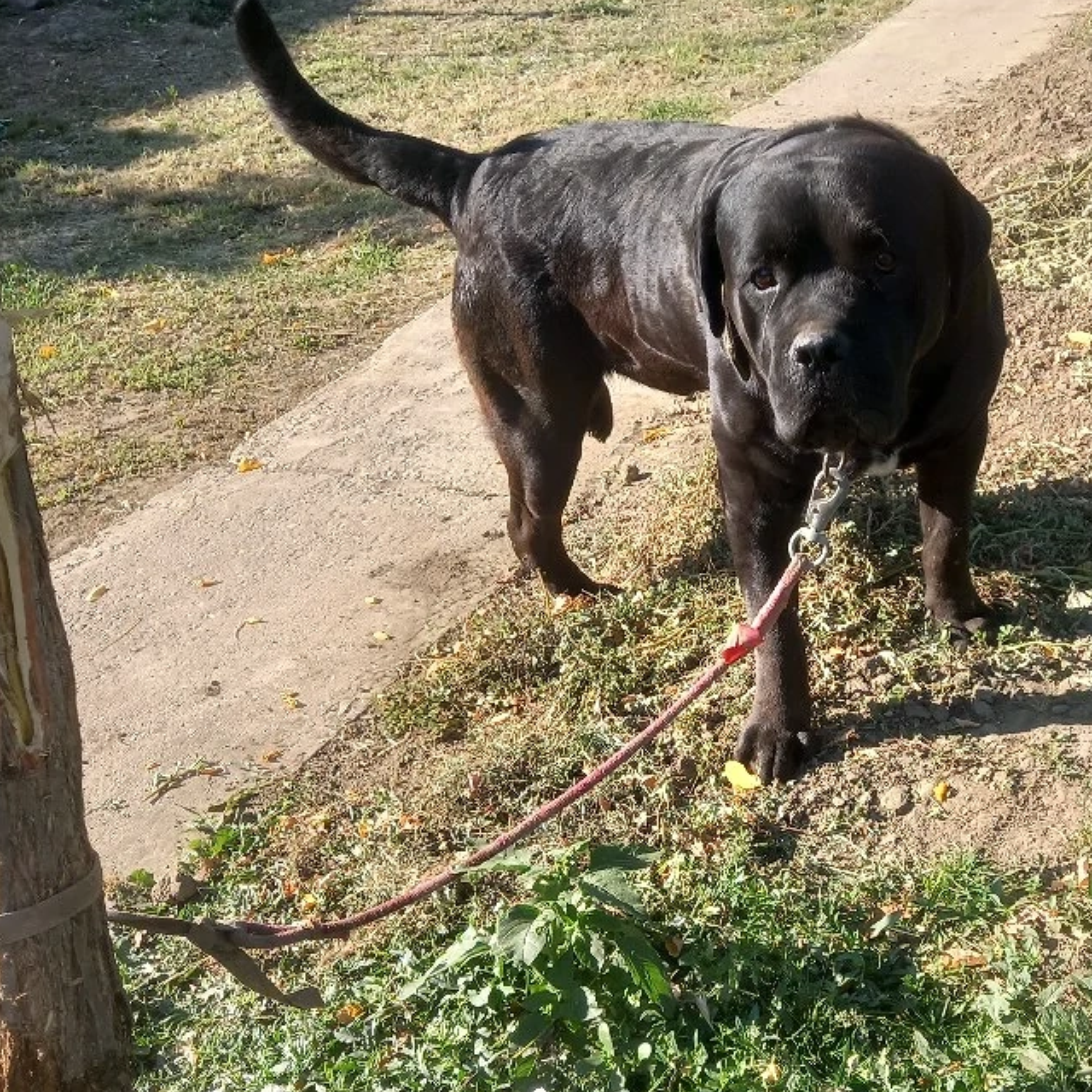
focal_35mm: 46
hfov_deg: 35.9
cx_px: 821
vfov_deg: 36.7
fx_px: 1642
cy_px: 610
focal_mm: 4.6
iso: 25
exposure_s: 1/217
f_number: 2
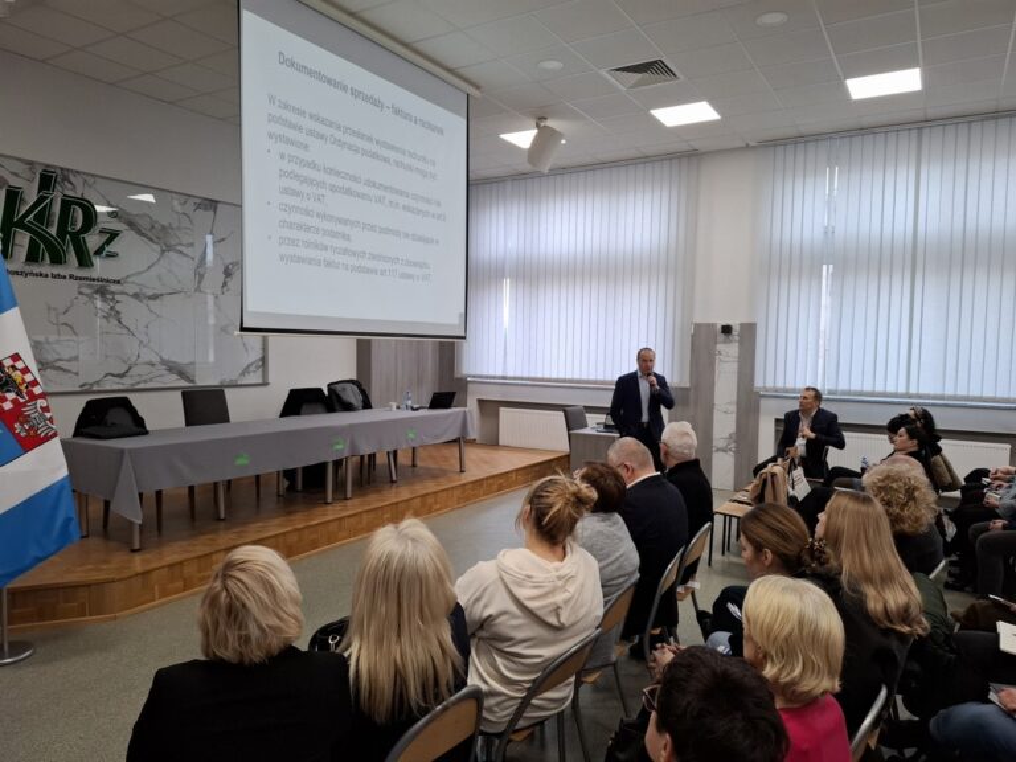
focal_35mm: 23
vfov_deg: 58.9
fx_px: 675
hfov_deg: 73.9
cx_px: 508
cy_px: 381
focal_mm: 5.54
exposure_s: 1/100
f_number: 1.8
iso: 125
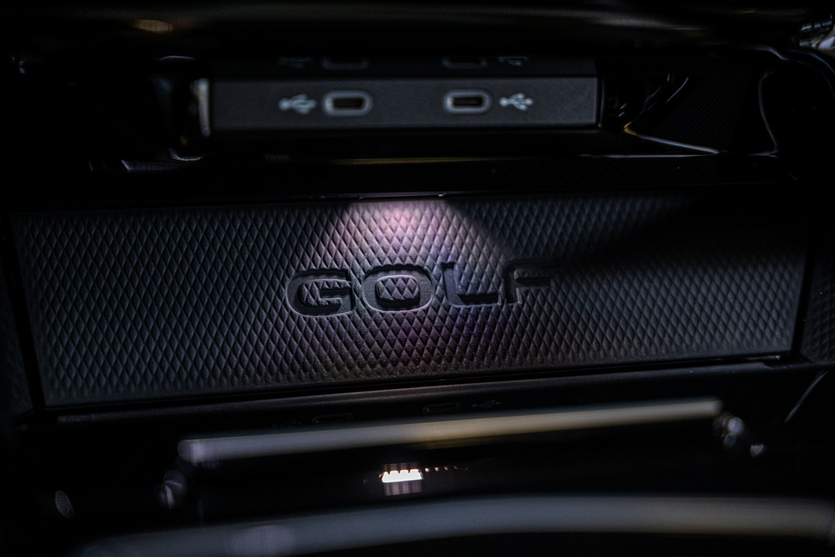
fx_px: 1739
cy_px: 278
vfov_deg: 18.2
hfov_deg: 27.0
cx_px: 418
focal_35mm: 75
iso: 1600
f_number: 2.8
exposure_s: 1/125
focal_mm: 75
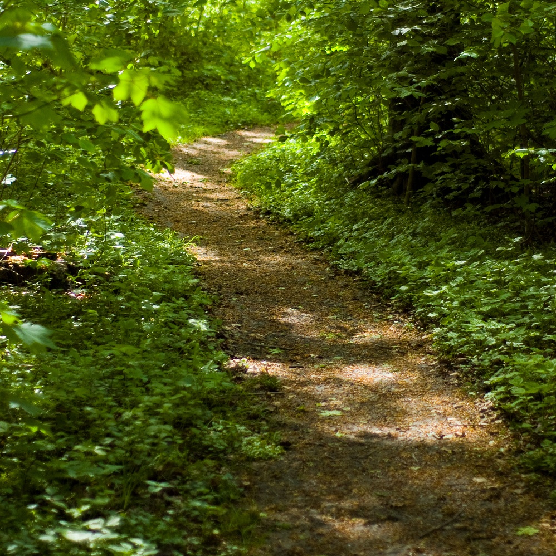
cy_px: 176
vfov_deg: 18.0
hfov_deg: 18.1
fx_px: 1745
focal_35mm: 96
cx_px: 278
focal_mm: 50
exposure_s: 1/800
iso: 320
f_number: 1.8
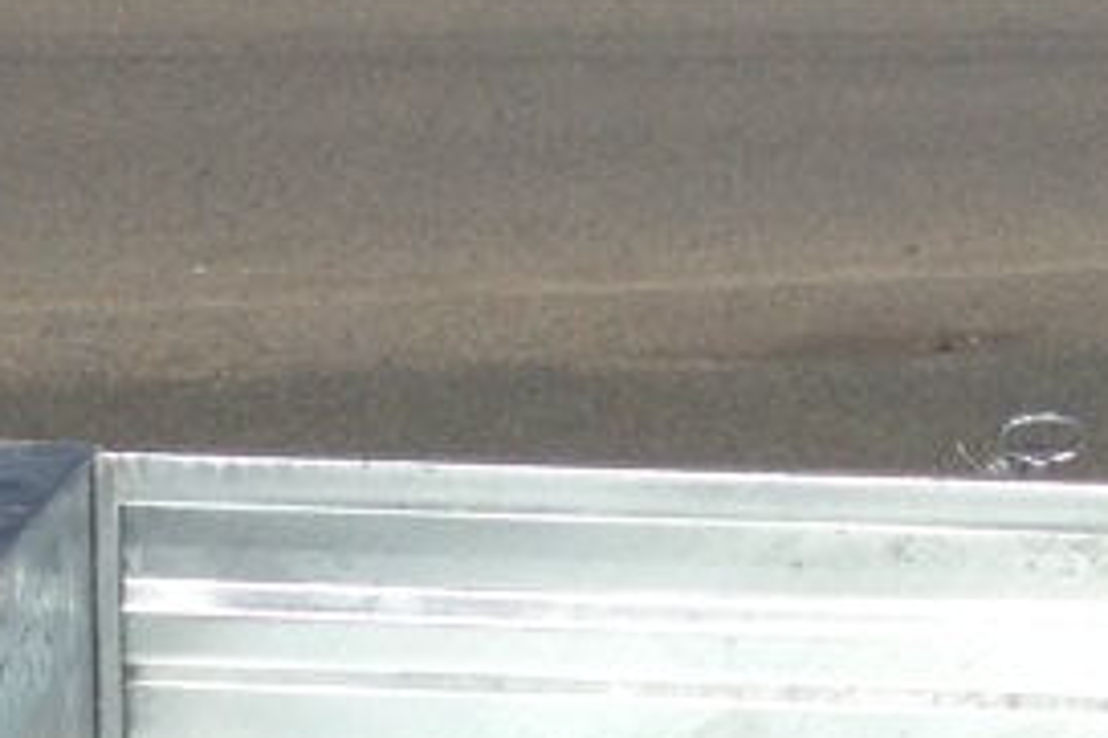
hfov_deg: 9.9
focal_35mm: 206
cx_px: 1031
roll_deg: -1.0
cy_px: 1529
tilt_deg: -18.9
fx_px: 6336
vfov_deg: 6.4
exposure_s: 1/3623
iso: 50
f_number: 2.4
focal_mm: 4.12
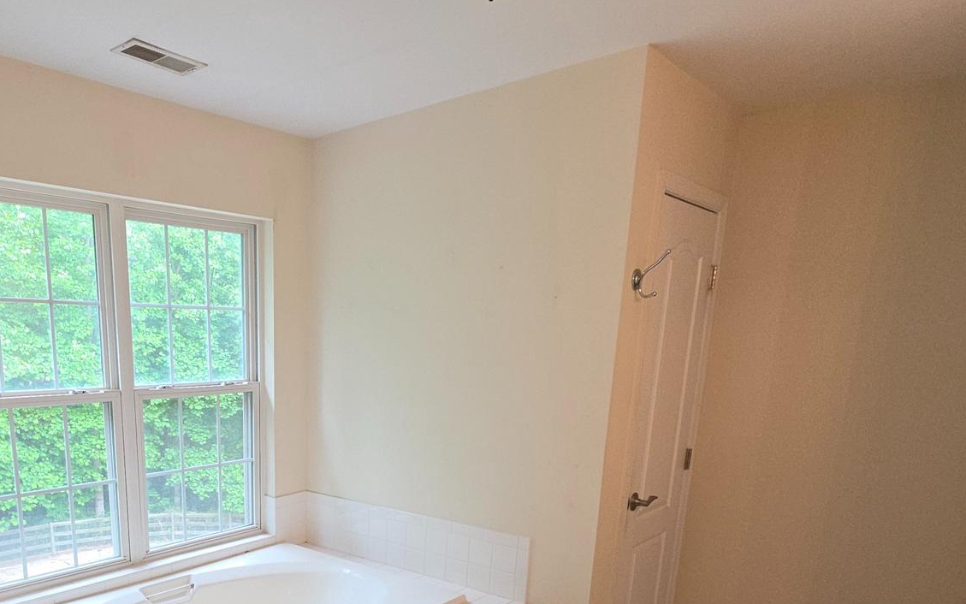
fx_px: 658
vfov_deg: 45.7
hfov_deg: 69.5
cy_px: 518
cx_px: 290
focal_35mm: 25
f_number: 1.9
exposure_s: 1/60
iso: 50
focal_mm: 2.2
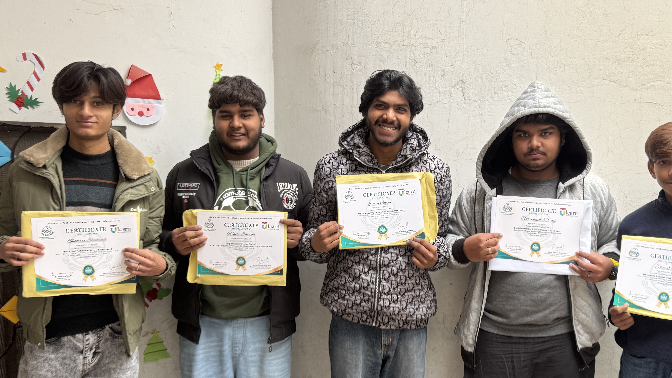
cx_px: 394
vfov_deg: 34.5
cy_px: 229
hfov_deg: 57.7
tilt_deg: -4.7
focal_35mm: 34
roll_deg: -0.5
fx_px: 606
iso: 50
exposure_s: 1/127
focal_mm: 6.76
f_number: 1.78
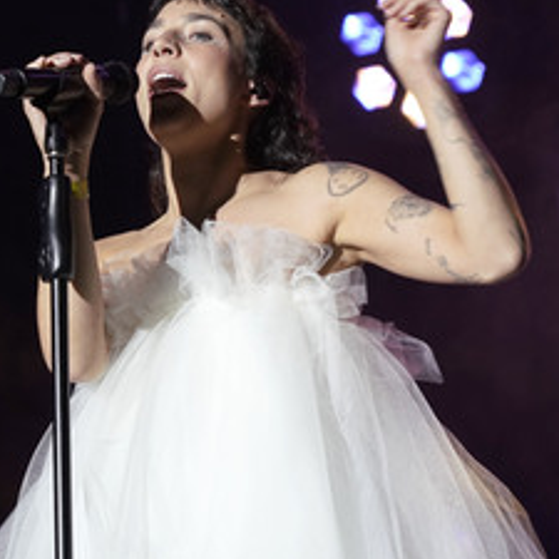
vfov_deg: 12.4
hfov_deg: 12.4
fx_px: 2576
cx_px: 153
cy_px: 248
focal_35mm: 141
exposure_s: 1/100
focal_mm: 83
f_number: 4.5
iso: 1250
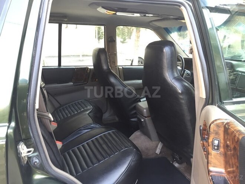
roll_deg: +0.2
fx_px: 205
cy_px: 92
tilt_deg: -14.0
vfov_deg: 48.2
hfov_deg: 61.7
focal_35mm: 29
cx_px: 122
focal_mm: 4.15
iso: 80
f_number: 2.2
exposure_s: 1/33
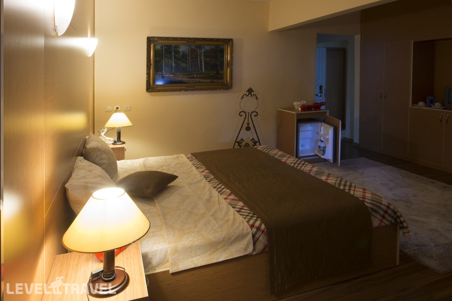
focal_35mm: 24
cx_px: 226
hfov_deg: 73.7
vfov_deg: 53.1
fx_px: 301
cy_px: 150
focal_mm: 24
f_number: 22
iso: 50
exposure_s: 6
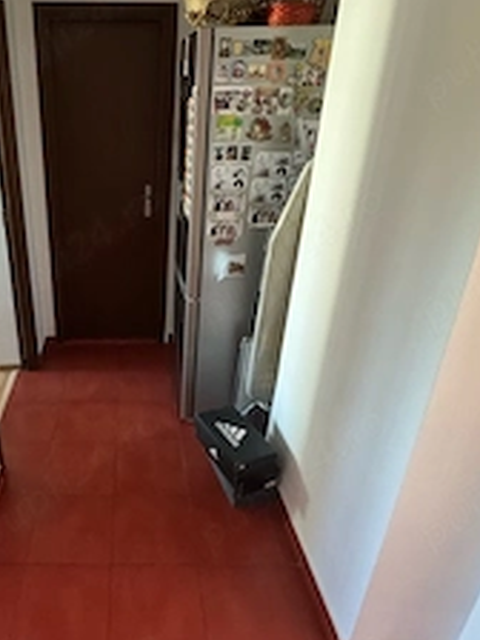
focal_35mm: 25
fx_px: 462
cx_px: 126
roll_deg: +0.6
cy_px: 291
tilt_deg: -25.2
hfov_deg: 52.7
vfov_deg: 69.3
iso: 1000
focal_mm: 2.22
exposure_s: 1/60
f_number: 2.2
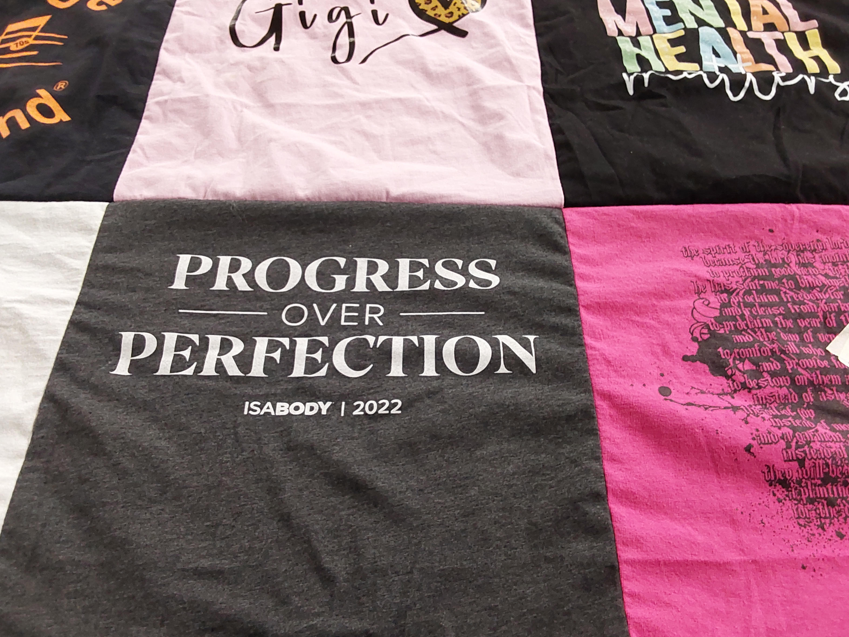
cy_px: 315
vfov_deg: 48.2
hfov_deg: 61.6
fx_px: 711
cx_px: 434
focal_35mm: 29
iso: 200
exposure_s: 1/60
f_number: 1.9
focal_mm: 2.91
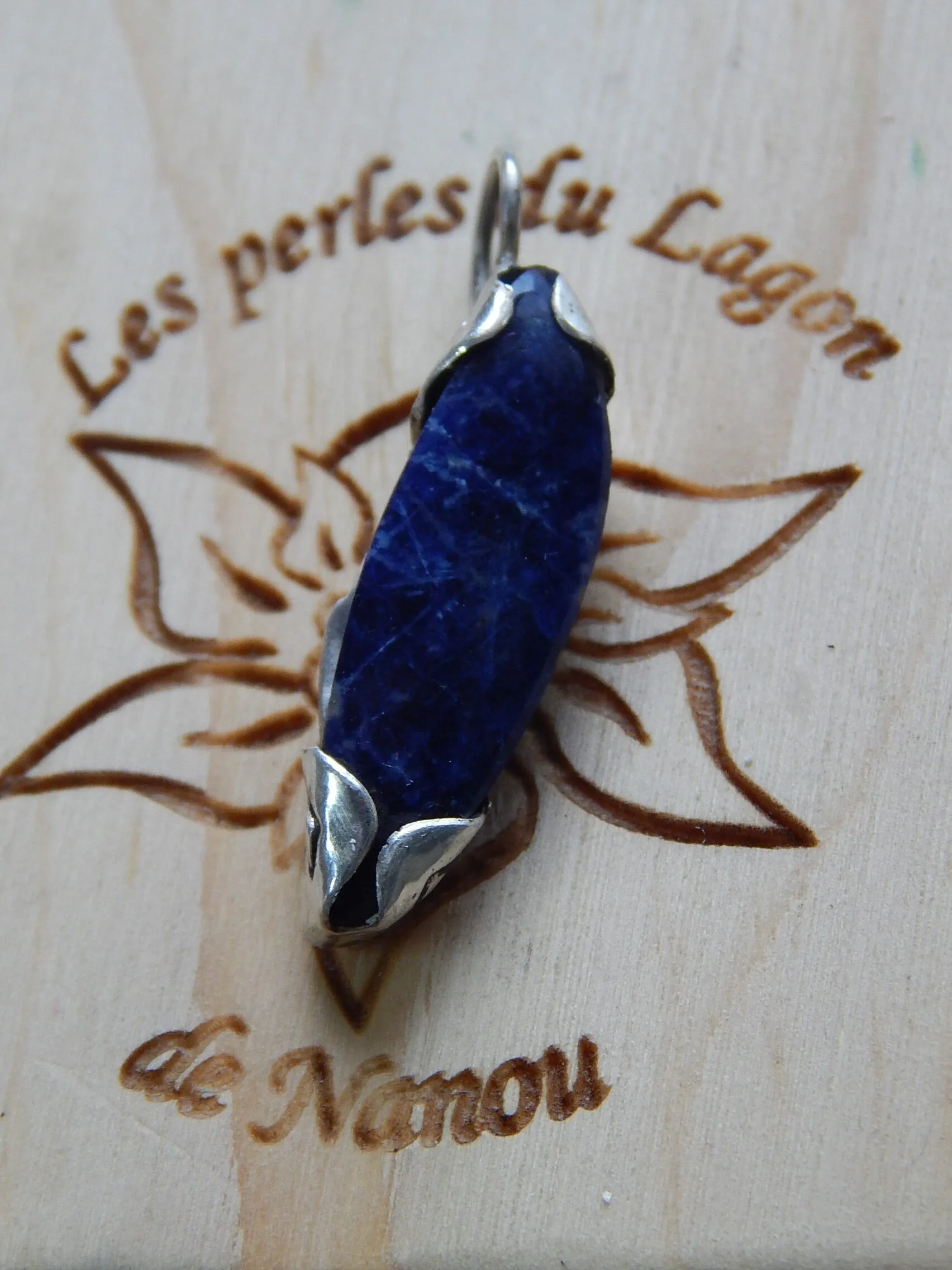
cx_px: 476
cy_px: 635
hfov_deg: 11.2
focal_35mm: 132
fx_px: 4840
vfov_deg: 14.9
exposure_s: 1/30
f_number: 4.8
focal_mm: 23.4
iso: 220
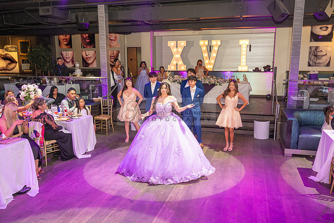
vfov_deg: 43.6
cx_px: 167
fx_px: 278
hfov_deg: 61.9
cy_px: 112
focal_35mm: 30
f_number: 3.5
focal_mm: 30
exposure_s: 1/125
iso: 1000
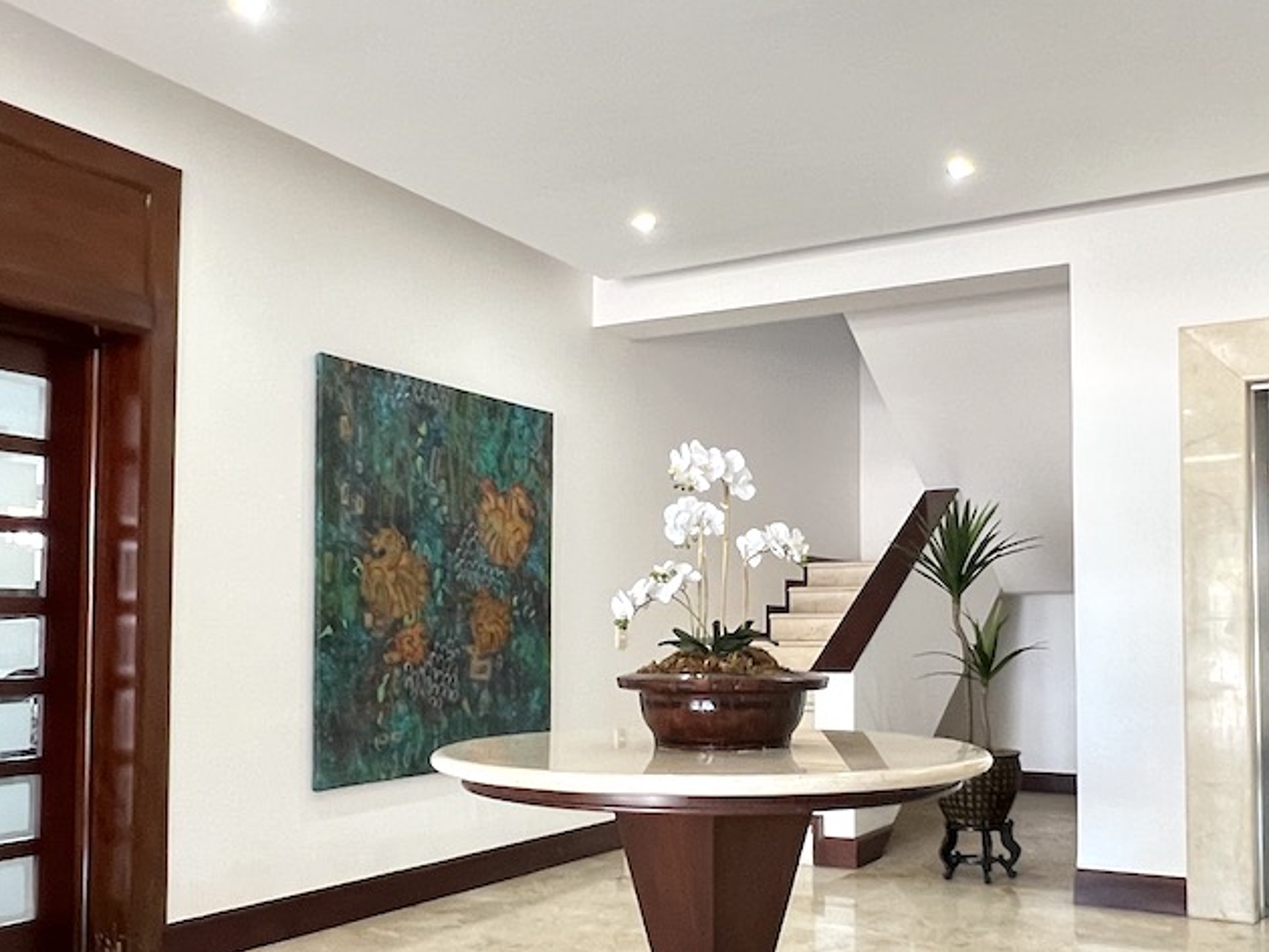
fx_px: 1137
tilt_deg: +2.8
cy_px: 592
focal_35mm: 31
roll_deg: +0.2
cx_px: 775
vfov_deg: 45.1
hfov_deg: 57.8
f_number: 1.8
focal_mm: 1.57
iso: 320
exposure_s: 1/60
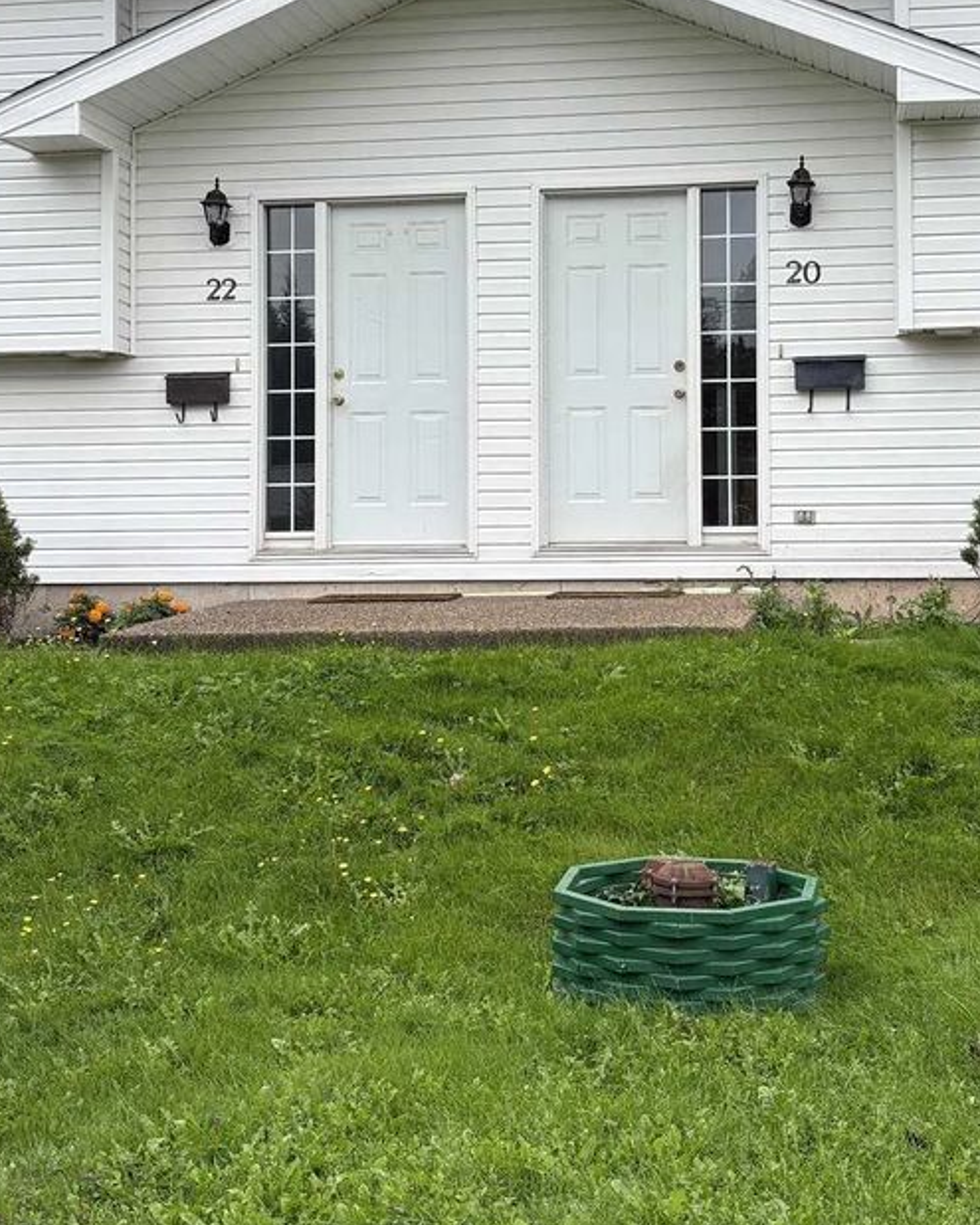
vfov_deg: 33.4
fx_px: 2031
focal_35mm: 56
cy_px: 442
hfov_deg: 27.1
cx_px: 544
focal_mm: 5.96
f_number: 1.6
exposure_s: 1/801
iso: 50
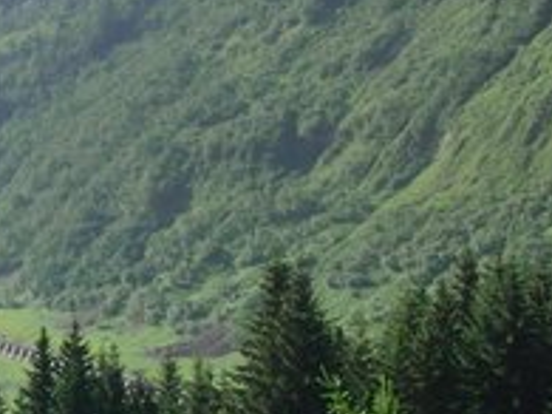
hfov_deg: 16.3
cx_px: -184
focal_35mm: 114
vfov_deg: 13.0
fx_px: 1817
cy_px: 258
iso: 100
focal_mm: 6.42
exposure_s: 1/250
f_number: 8.5
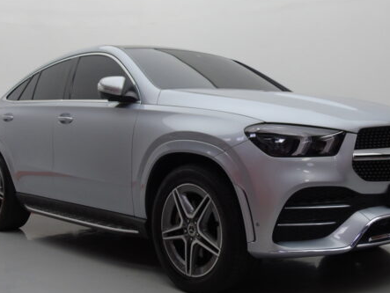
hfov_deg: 41.2
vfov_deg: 31.5
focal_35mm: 46
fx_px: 519
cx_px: 214
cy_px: 136
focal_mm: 6.1
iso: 80
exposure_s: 1/30
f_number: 3.8
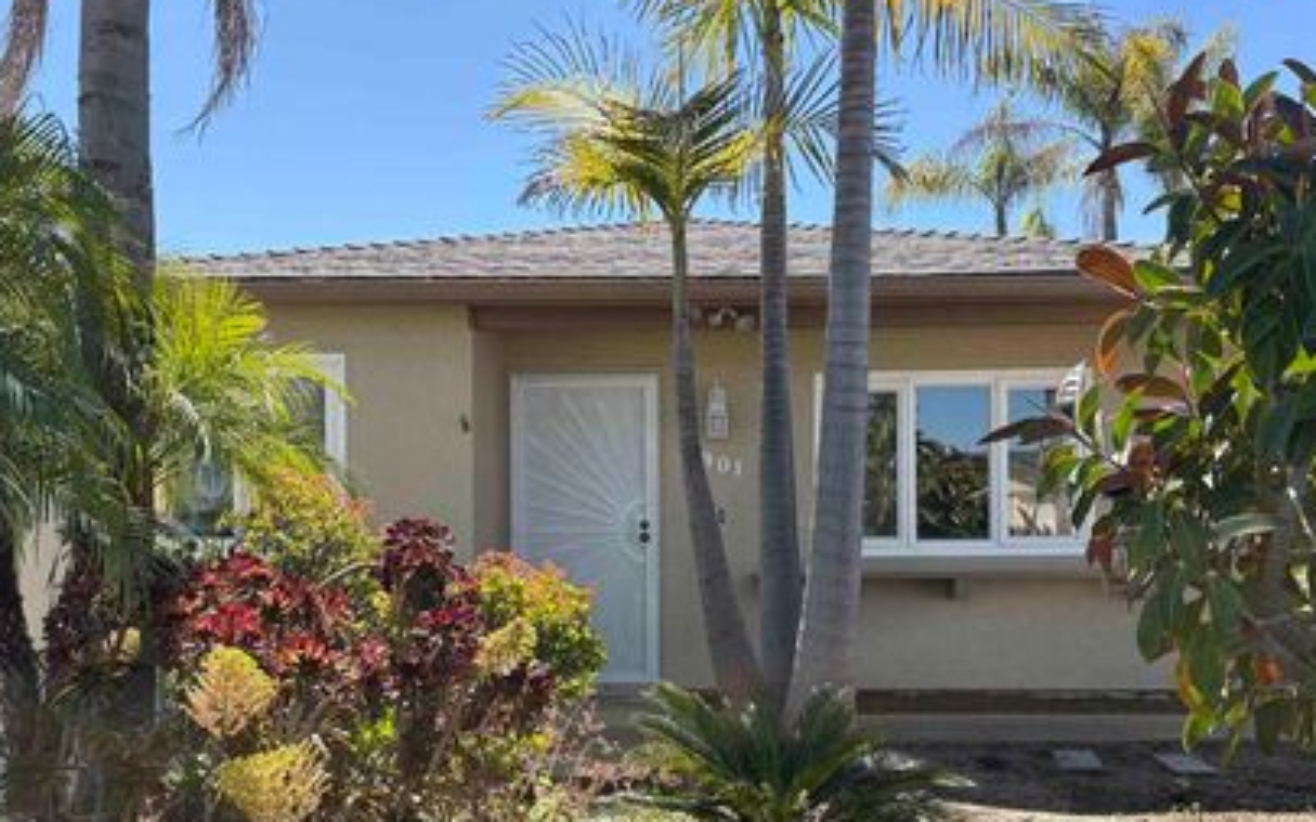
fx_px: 1219
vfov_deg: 37.0
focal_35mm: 34
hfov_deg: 56.7
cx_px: 692
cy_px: 512
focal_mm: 5.96
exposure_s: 1/1667
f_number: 1.6
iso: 50
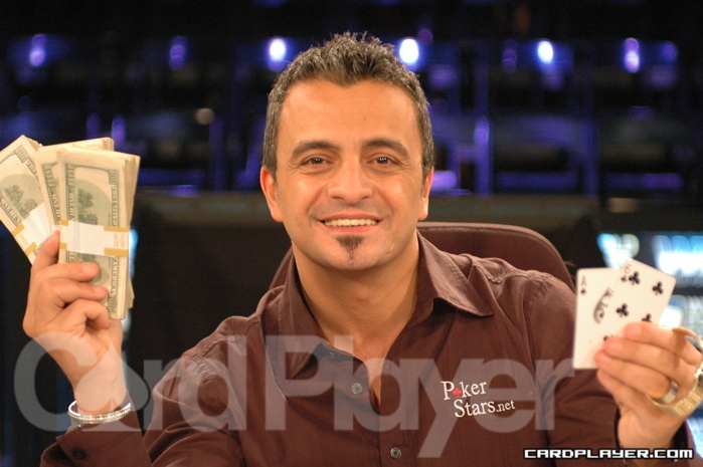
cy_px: 234
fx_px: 2049
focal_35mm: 105
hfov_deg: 19.5
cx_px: 352
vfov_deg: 13.0
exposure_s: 1/60
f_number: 2.8
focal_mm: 70
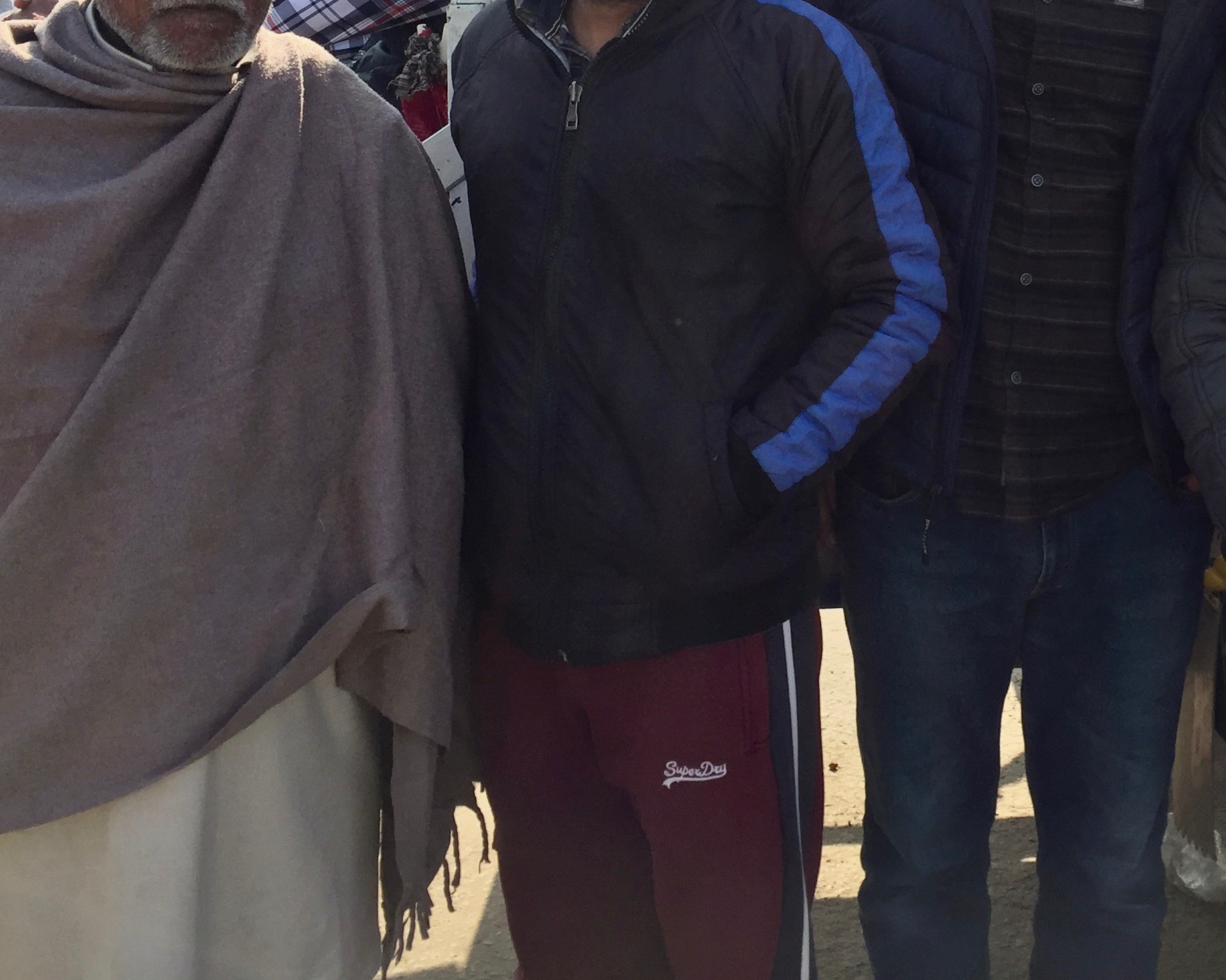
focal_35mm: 50
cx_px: 900
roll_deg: -1.5
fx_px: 1814
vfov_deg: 29.4
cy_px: 172
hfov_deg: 36.6
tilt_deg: -6.1
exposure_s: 1/879
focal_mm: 4.15
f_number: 2.2
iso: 32
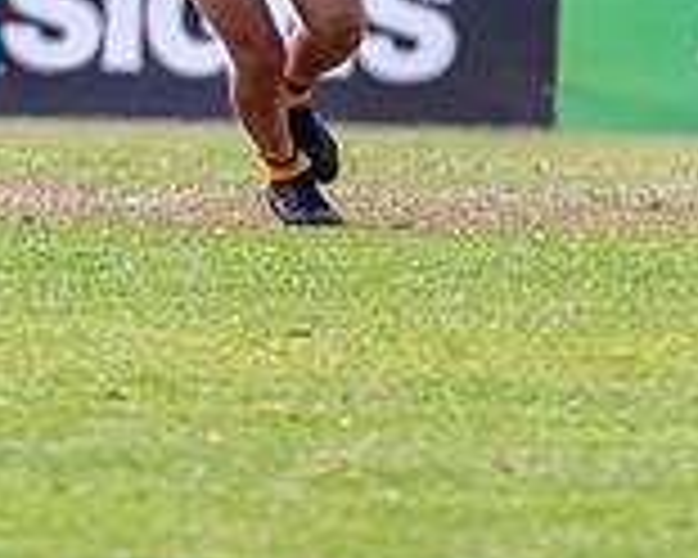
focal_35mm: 1552
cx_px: -377
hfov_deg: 1.2
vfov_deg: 1.0
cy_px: -295
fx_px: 32061
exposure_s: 1/1600
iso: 800
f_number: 6.3
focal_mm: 350
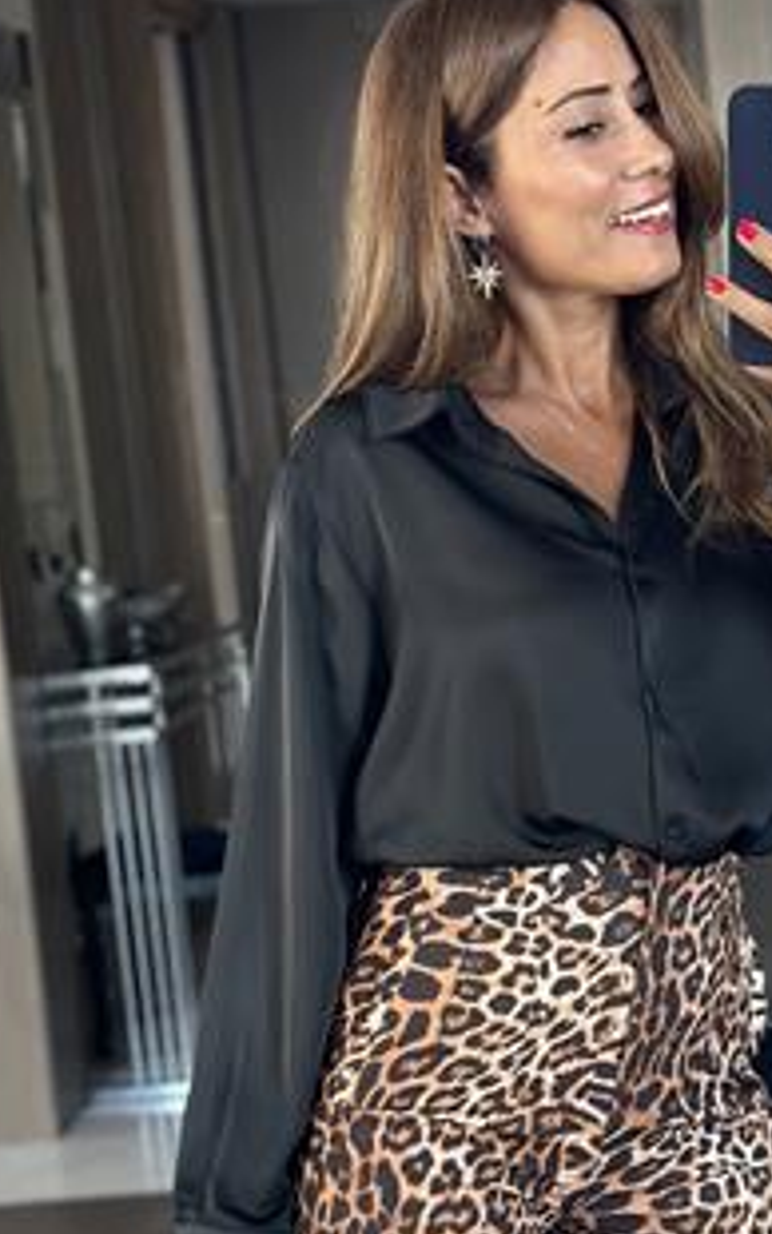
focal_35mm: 83
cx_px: 565
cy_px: 732
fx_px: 2791
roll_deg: +6.2
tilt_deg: -14.1
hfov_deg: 15.7
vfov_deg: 24.9
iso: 160
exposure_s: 1/60
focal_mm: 6.86
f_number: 1.78
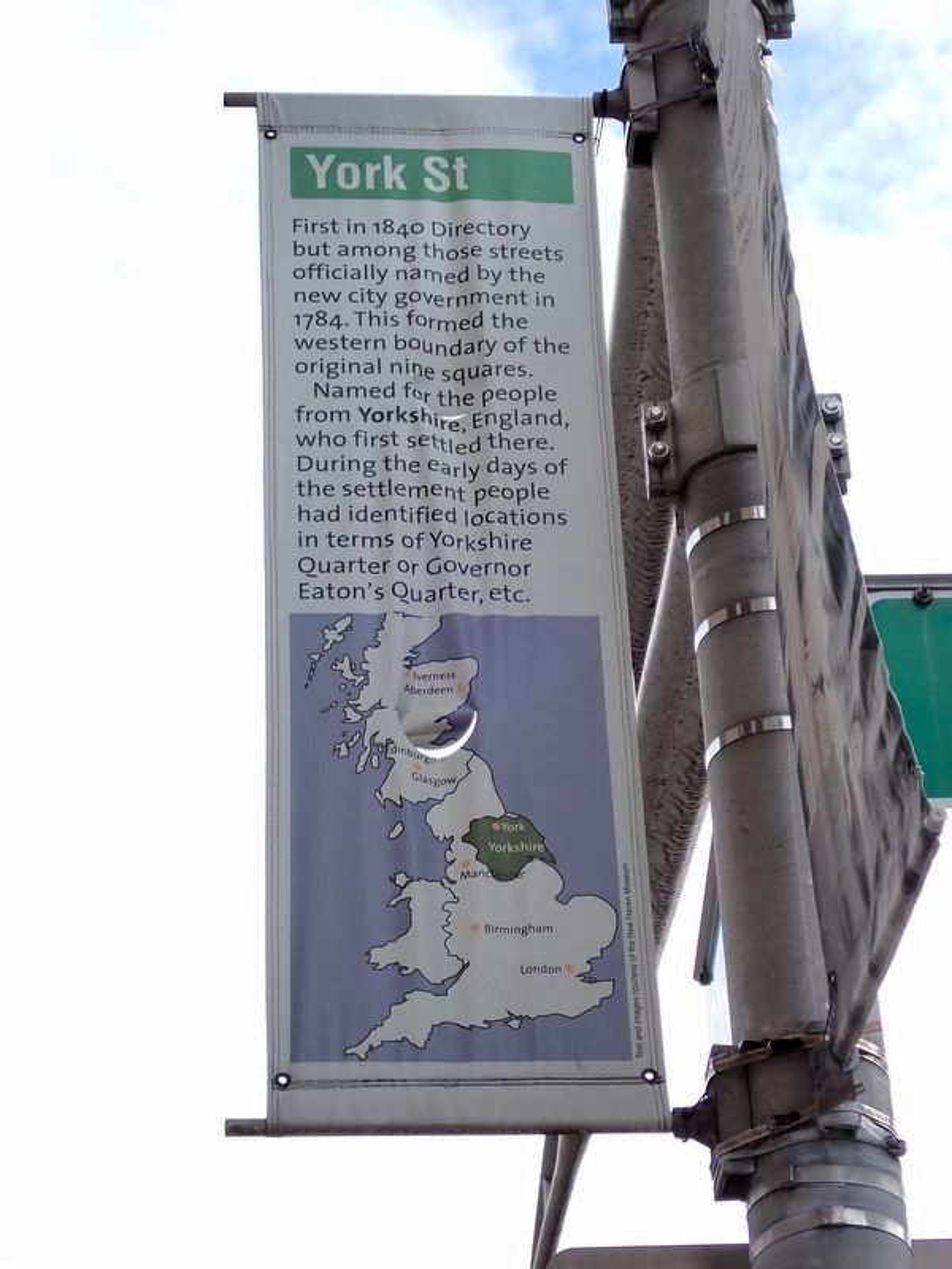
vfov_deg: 20.9
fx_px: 3447
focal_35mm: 94
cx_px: 476
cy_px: 634
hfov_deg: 15.7
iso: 100
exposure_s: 1/200
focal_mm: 16.79
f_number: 4.7
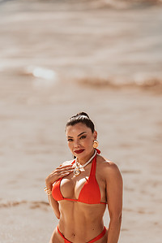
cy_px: 179
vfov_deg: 10.1
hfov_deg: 6.8
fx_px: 1367
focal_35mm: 203
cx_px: 109
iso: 64
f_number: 1.8
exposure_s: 1/8000
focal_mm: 135
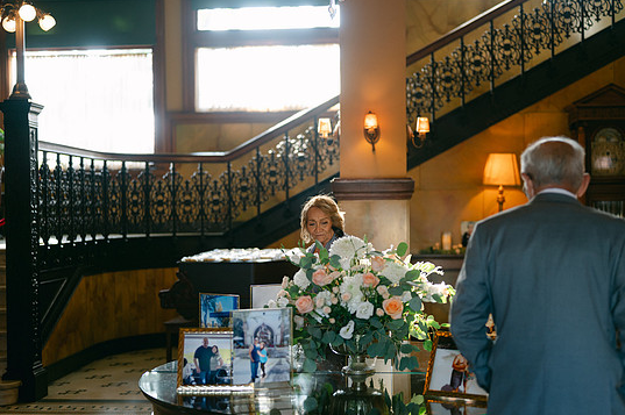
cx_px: 329
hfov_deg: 36.9
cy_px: 221
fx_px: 937
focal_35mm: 54
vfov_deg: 25.0
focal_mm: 50
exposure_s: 1/125
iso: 320
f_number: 2
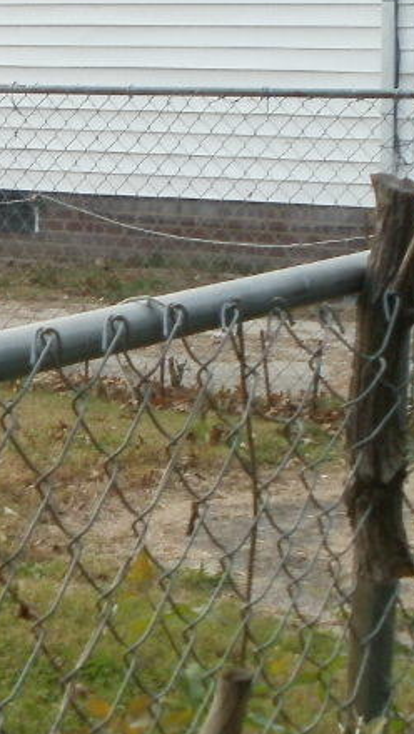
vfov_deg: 18.8
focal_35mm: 114
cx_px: -230
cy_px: 375
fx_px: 2221
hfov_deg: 10.3
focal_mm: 6.3
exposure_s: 1/160
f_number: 3.5
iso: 100
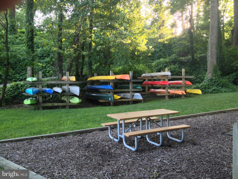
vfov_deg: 40.7
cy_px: 90
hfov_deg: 52.6
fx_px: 241
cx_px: 119
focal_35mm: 35
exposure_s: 1/30
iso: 50
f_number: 2.4
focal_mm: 4.28
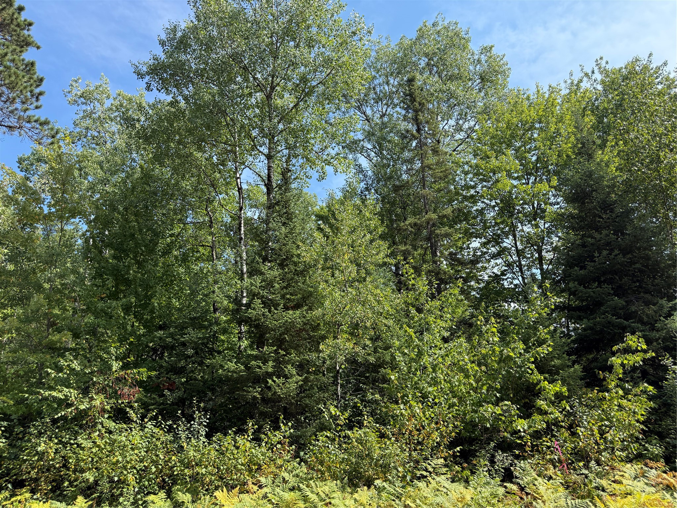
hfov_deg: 71.6
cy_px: 254
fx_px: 469
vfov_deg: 56.8
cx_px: 338
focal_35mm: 24
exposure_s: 1/2110
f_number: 1.78
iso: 100
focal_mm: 6.76
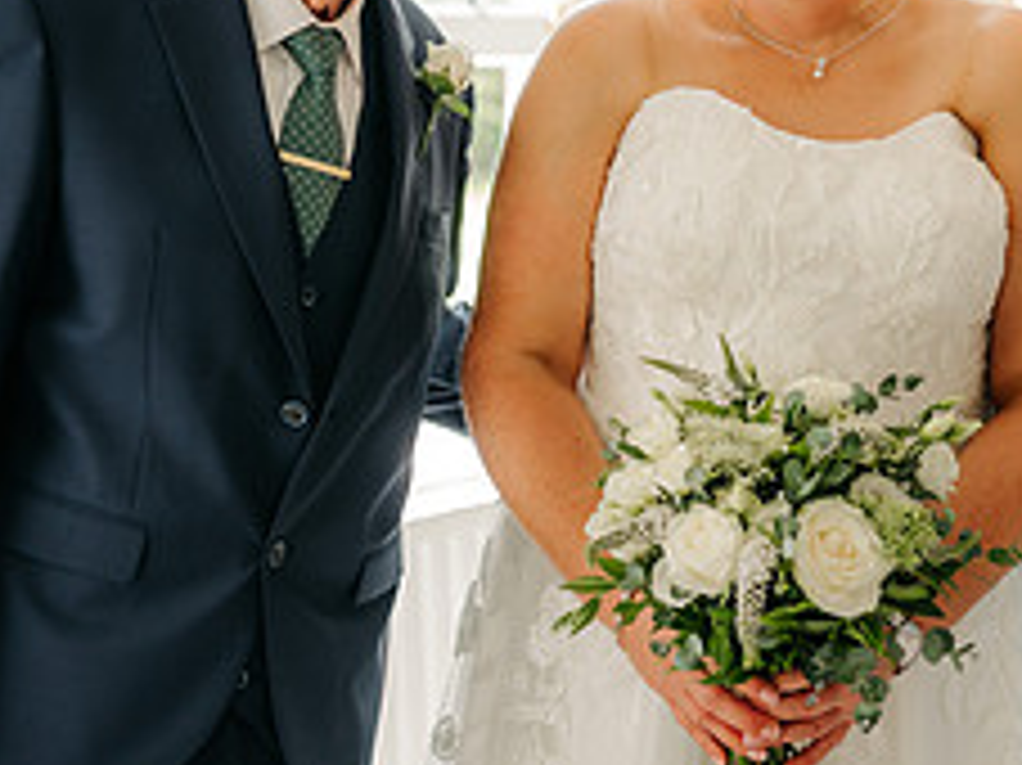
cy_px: 191
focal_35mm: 86
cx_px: 617
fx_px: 2538
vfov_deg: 17.1
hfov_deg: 22.7
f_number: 2.2
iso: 200
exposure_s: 1/200
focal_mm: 35
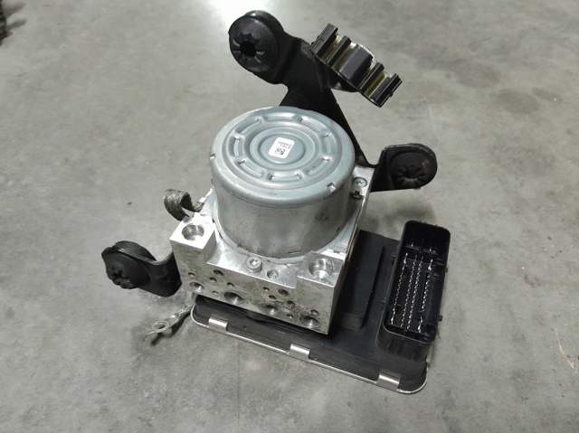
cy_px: 216
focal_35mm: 26
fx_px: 435
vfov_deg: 53.0
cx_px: 290
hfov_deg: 67.3
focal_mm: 3.98
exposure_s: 1/20
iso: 800
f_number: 1.8
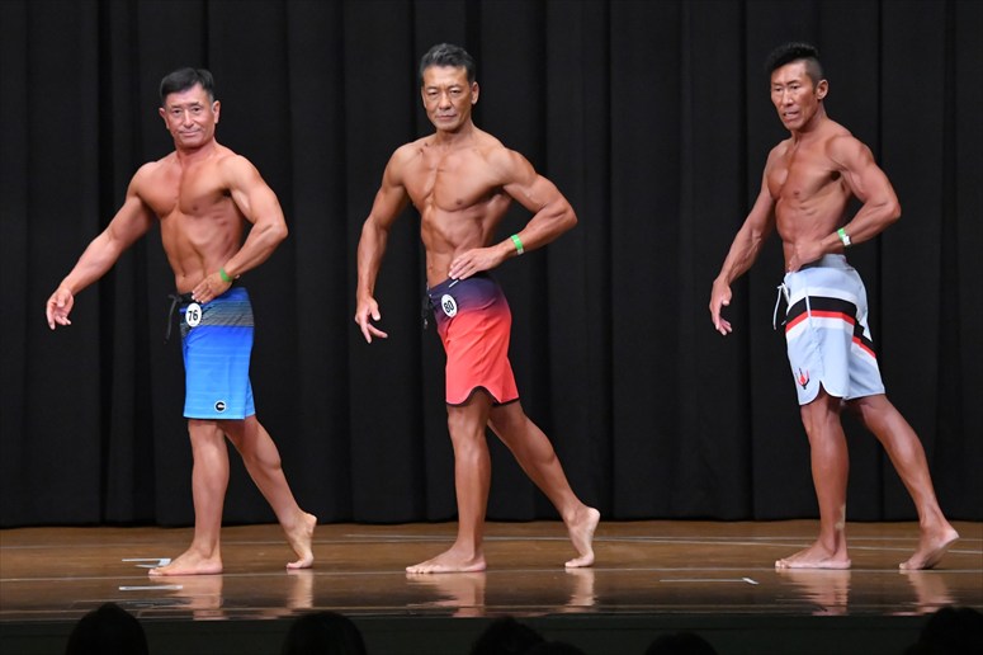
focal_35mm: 217
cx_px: 492
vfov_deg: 6.3
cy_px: 328
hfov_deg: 9.5
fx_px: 5922
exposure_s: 1/400
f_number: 5.6
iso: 8000
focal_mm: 145
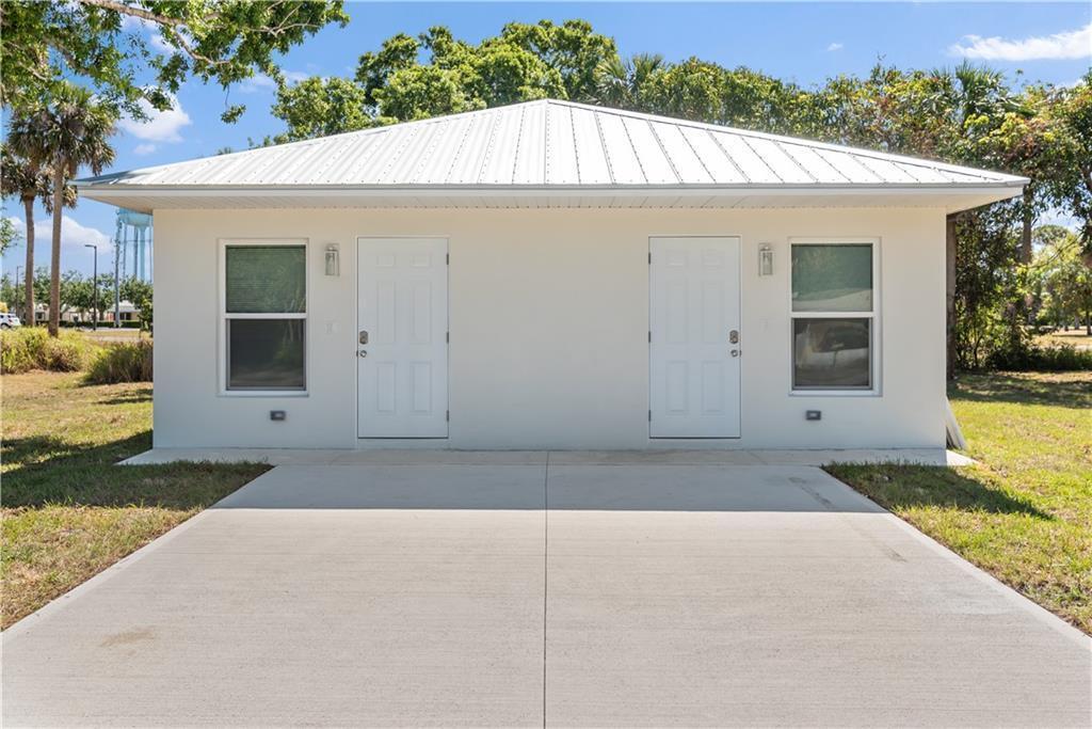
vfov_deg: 45.0
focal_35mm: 29
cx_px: 546
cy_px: 364
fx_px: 880
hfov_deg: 63.7
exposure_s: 1/320
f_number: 8
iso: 125
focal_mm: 29
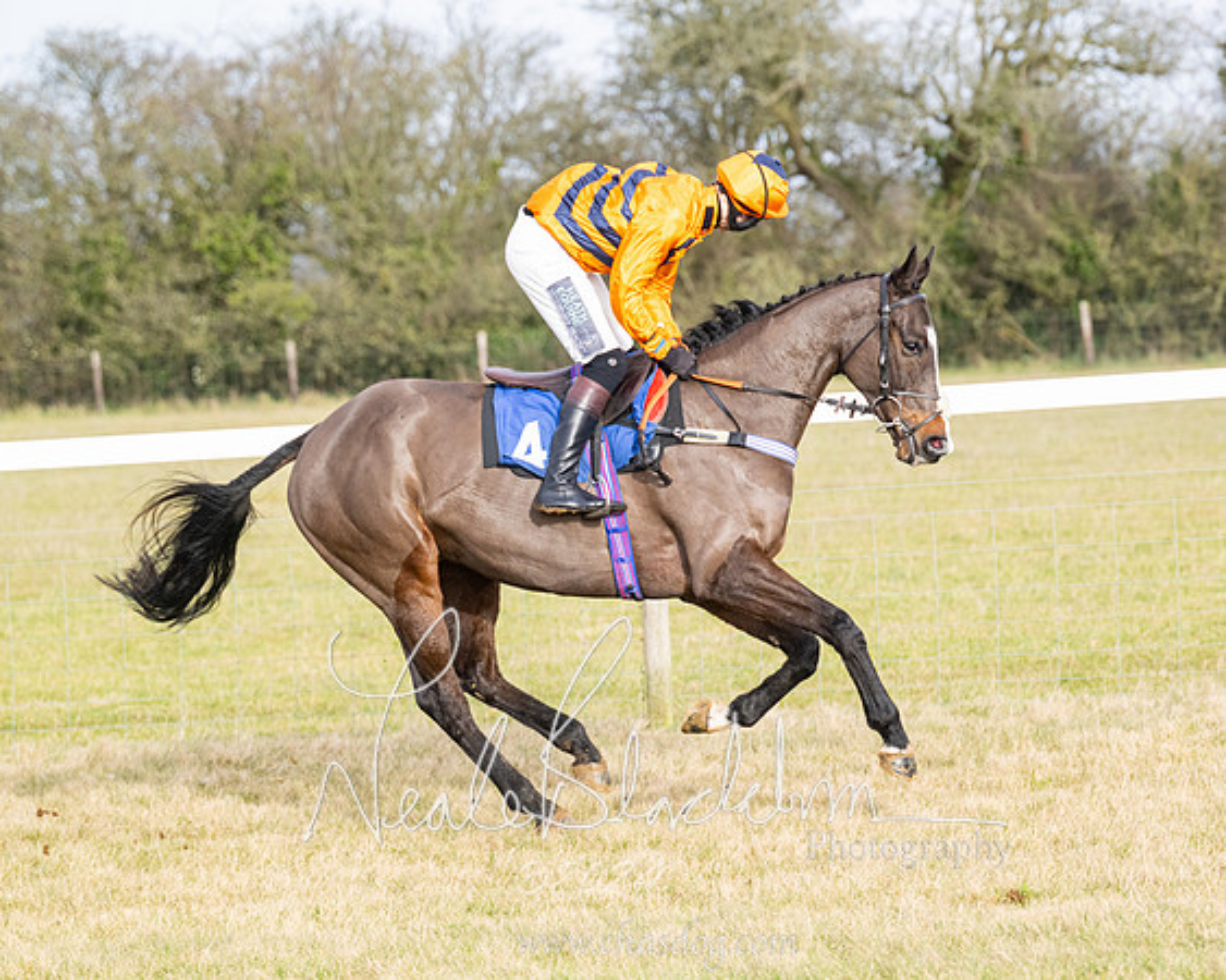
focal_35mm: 195
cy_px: 548
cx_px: 794
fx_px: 7088
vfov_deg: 7.9
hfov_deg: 9.9
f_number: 5
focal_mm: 155
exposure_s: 1/2000
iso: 800
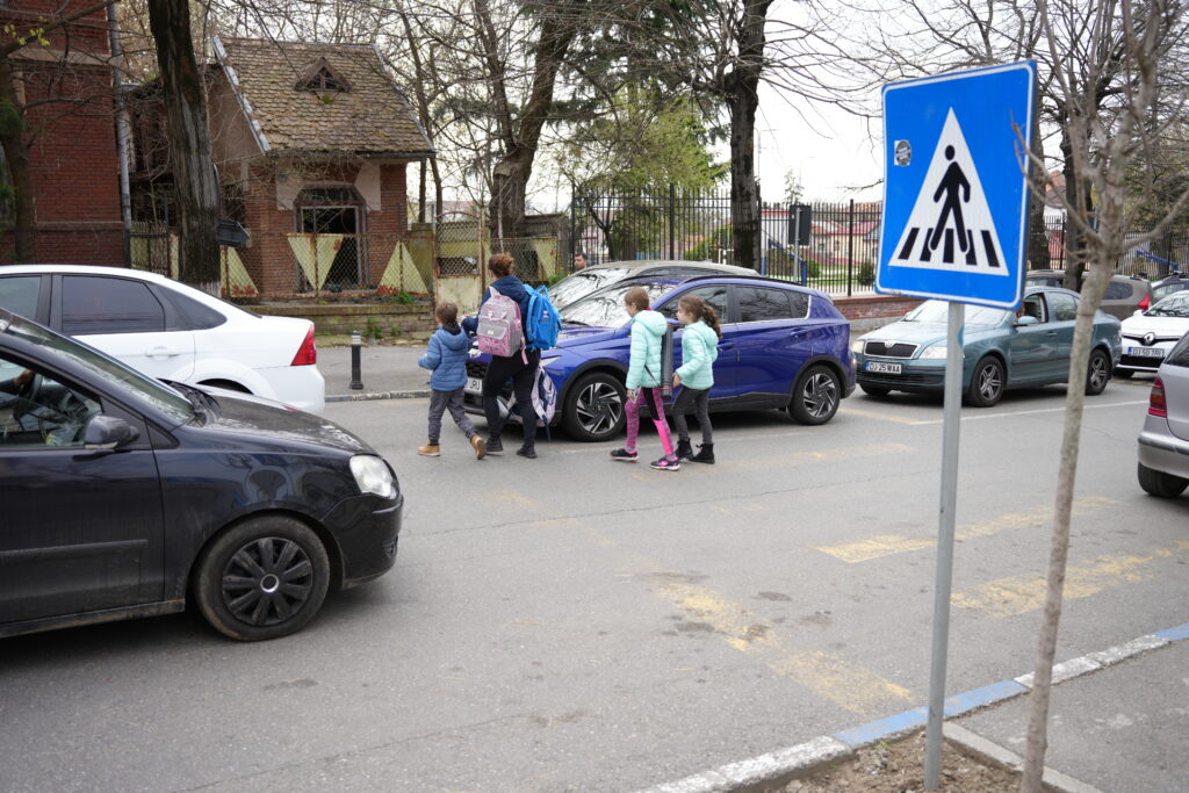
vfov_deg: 40.9
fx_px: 1064
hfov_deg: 58.4
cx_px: 594
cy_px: 396
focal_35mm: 32
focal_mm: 32.2
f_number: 3.2
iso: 125
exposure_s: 1/640
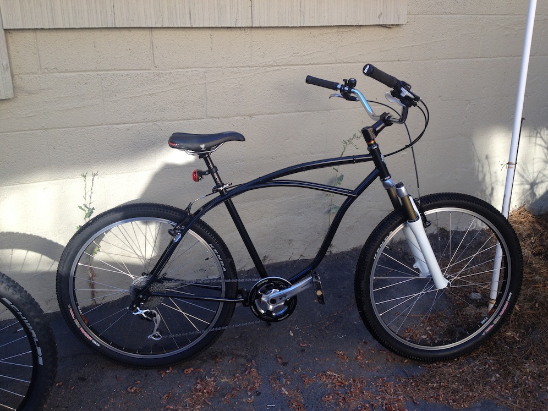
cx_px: 277
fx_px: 570
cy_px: 205
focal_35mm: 36
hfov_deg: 51.4
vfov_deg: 39.7
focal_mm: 4.28
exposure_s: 1/120
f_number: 2.4
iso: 64
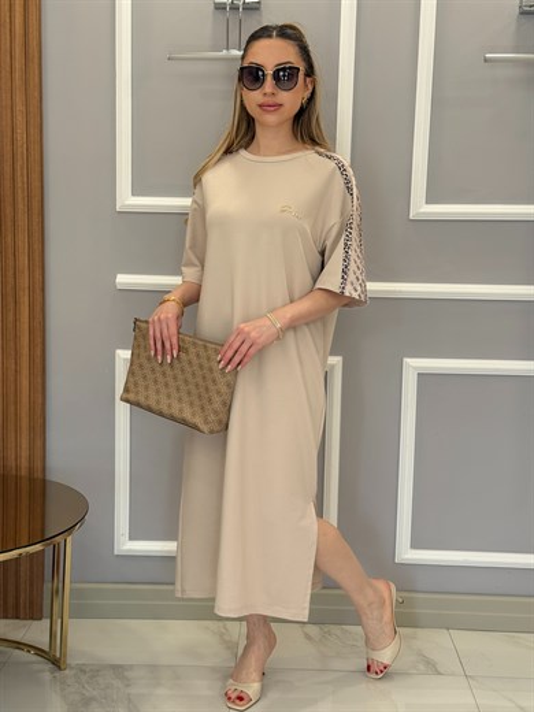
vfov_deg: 39.7
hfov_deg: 30.3
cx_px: 267
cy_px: 356
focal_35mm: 48
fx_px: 987
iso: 125
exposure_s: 1/217
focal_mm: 6.76
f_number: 1.78
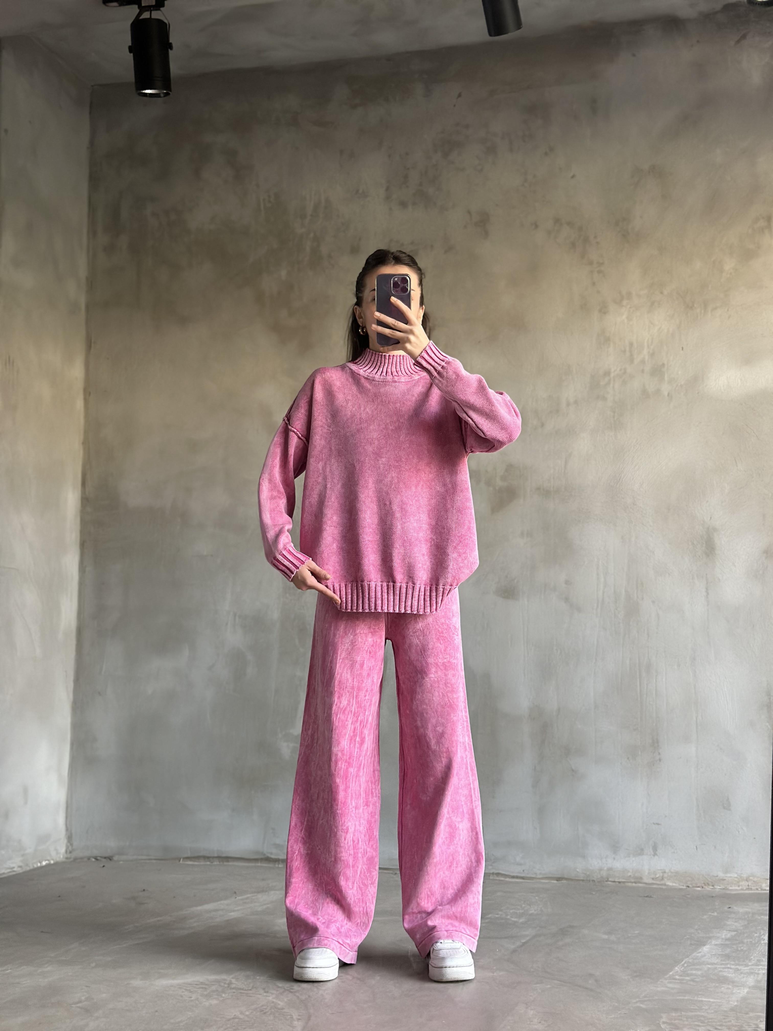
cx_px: 386
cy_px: 516
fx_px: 1429
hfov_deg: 30.3
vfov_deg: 39.7
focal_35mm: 48
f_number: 1.78
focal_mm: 6.86
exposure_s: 1/60
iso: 320
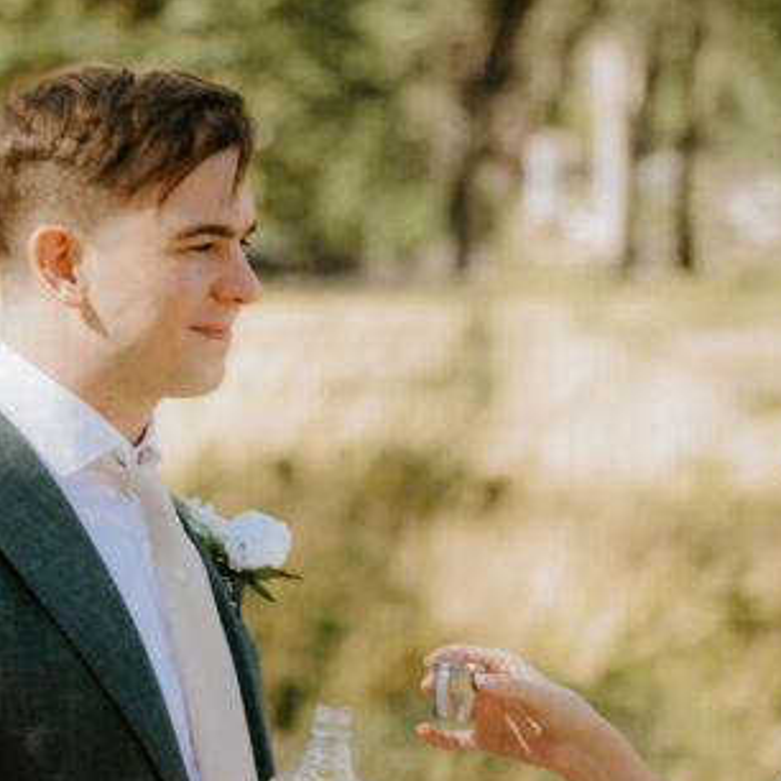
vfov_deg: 8.8
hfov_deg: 8.8
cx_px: 542
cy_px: 607
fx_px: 5080
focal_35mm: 199
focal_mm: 70
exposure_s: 1/200
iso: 64
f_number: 2.8
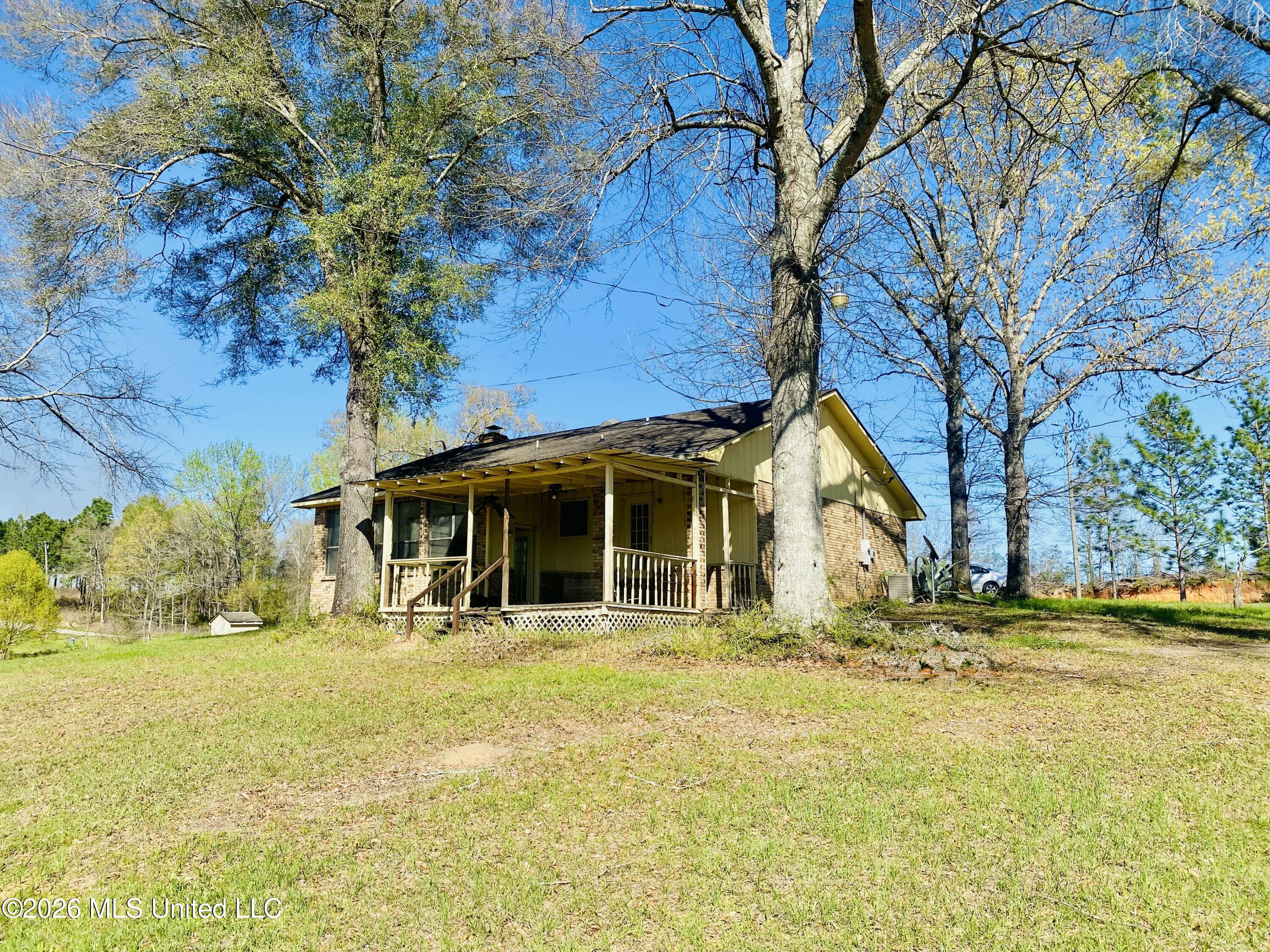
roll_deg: -0.2
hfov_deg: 67.3
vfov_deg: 53.1
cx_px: 635
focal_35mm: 26
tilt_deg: +7.9
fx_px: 954
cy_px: 476
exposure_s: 1/2268
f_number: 1.8
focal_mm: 4.25
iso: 32
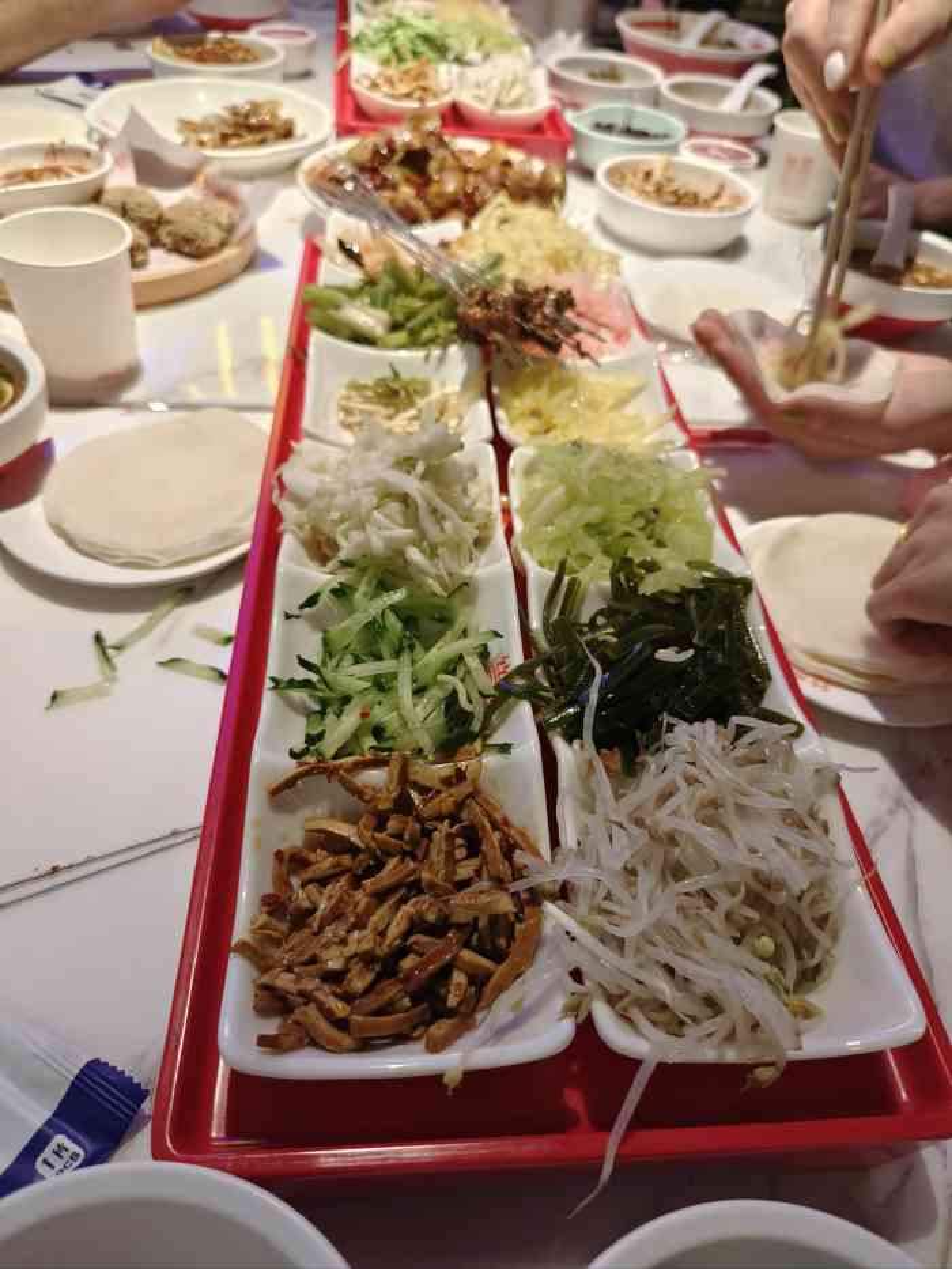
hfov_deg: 58.9
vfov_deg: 73.9
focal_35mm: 23
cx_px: 476
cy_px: 634
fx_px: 843
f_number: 1.75
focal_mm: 5.5
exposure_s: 1/50
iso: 541
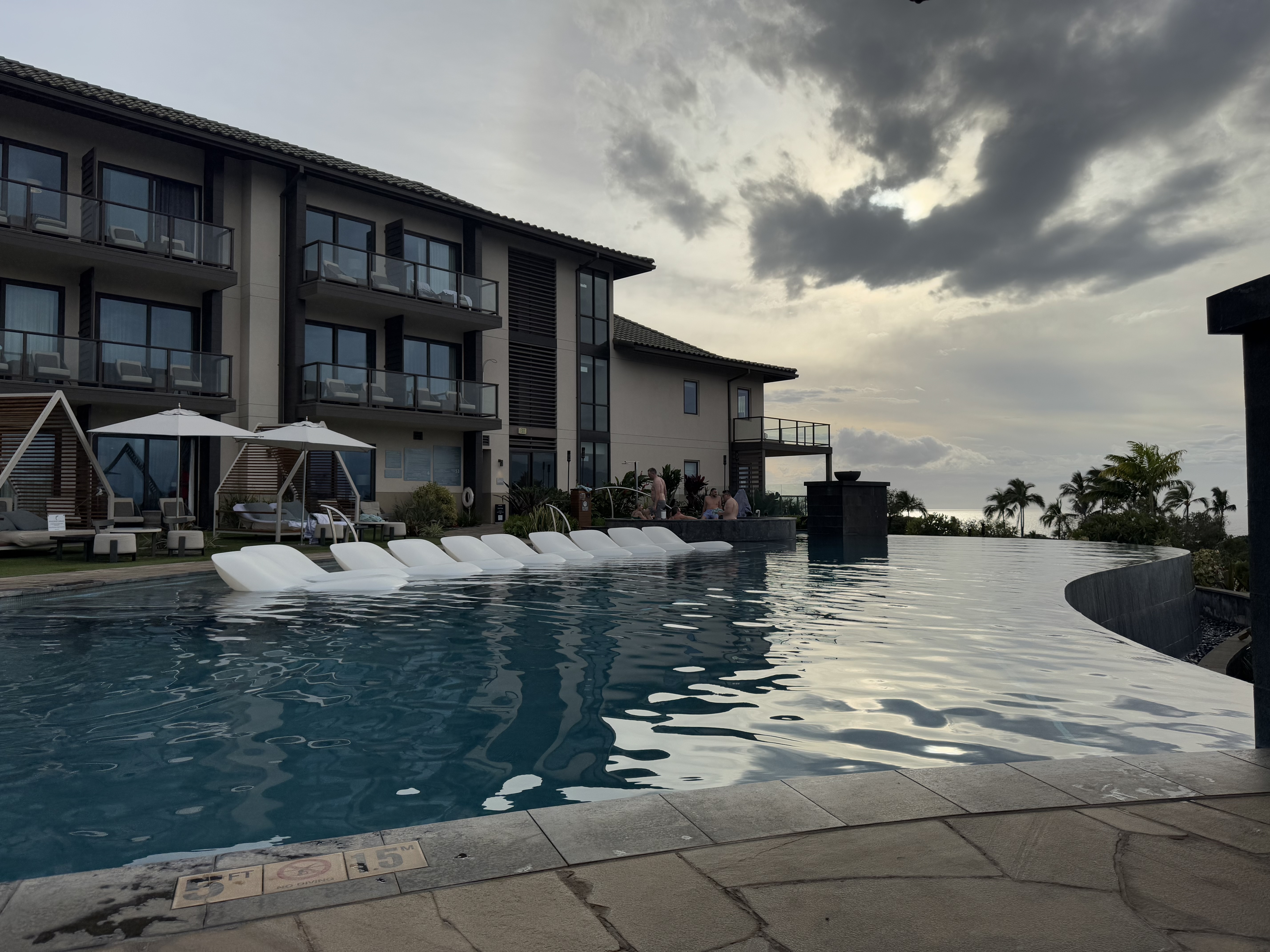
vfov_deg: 56.8
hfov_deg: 71.6
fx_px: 881
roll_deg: +0.5
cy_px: 476
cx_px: 635
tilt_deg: +1.8
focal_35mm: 24
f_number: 1.78
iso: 80
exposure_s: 1/7937
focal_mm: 6.76
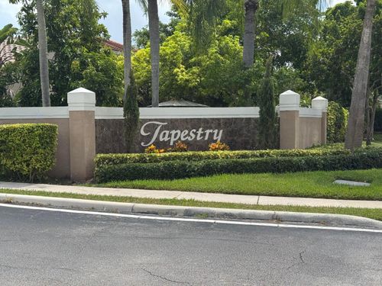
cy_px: 143
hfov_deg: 39.7
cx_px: 191
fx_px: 530
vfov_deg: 30.3
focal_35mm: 48
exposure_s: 1/2717
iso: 64
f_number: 1.78
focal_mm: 6.76
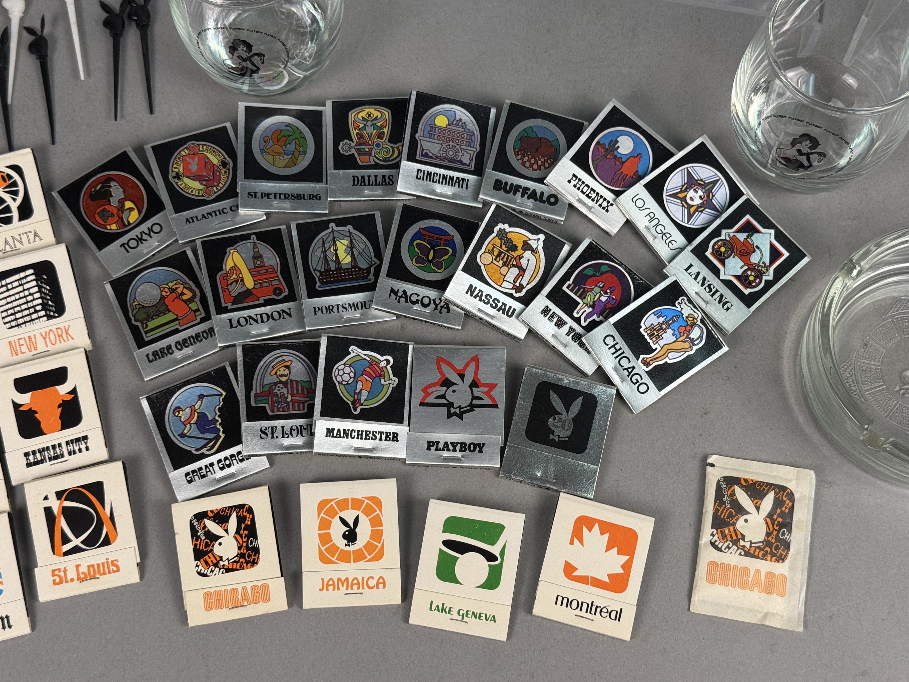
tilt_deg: -70.1
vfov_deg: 30.3
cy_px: 341
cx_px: 454
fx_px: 1260
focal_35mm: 48
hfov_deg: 39.7
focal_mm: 6.76
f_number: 1.78
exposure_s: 1/120
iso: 64
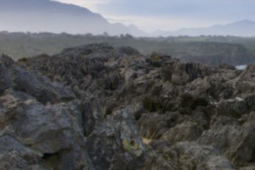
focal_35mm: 78
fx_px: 553
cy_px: 64
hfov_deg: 23.8
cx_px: 302
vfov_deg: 17.5
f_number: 14
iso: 200
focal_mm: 13.4
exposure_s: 1/80
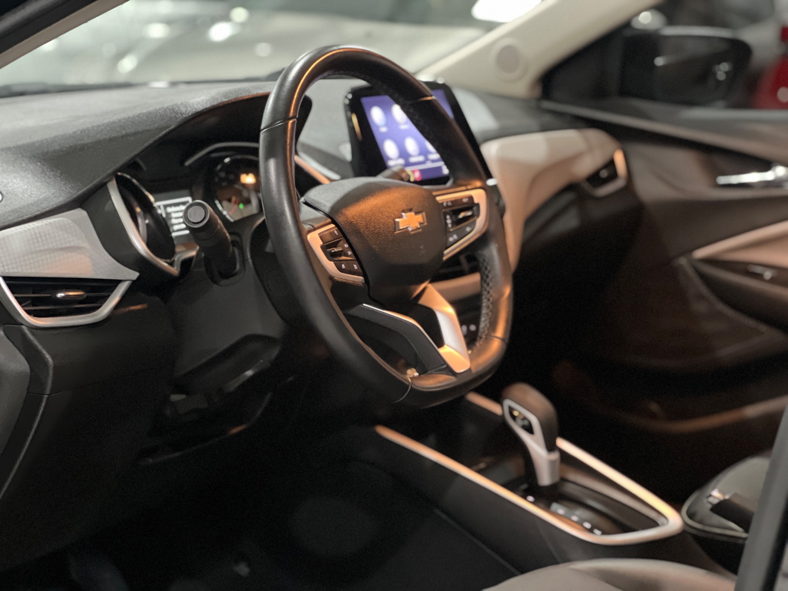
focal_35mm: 77
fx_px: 1753
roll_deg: -2.0
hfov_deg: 25.3
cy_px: 296
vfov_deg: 19.1
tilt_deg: -11.0
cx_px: 394
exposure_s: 1/15
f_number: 2.8
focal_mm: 9
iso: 1000
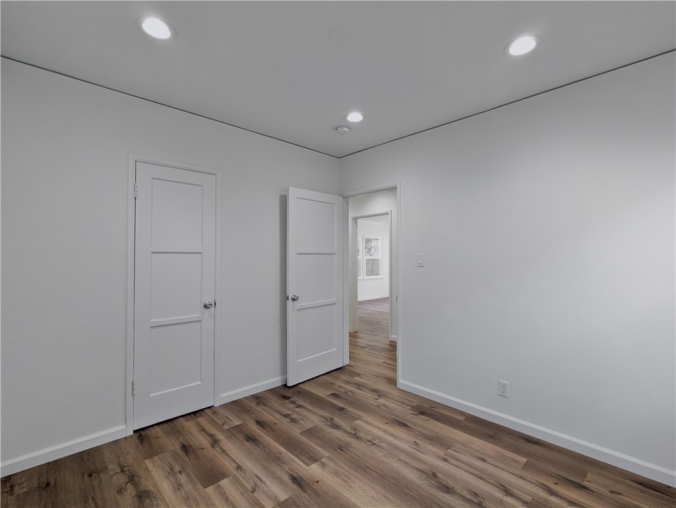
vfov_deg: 78.2
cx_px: 338
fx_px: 313
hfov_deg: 94.4
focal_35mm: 16
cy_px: 254
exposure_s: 1/40
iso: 64
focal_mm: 2.35
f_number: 2.2
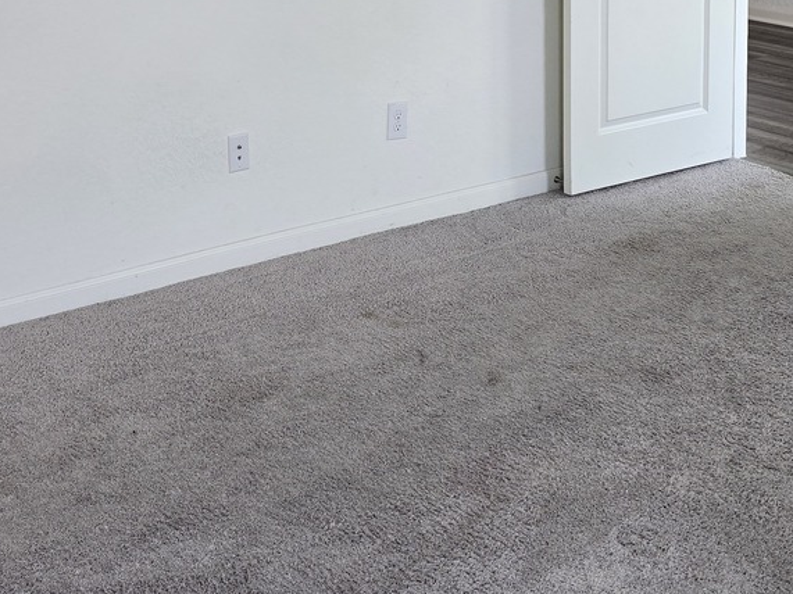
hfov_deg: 33.0
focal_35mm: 58
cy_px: -69
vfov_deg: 23.6
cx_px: 282
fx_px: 1328
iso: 100
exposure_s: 1/120
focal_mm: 6.3
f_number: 1.7
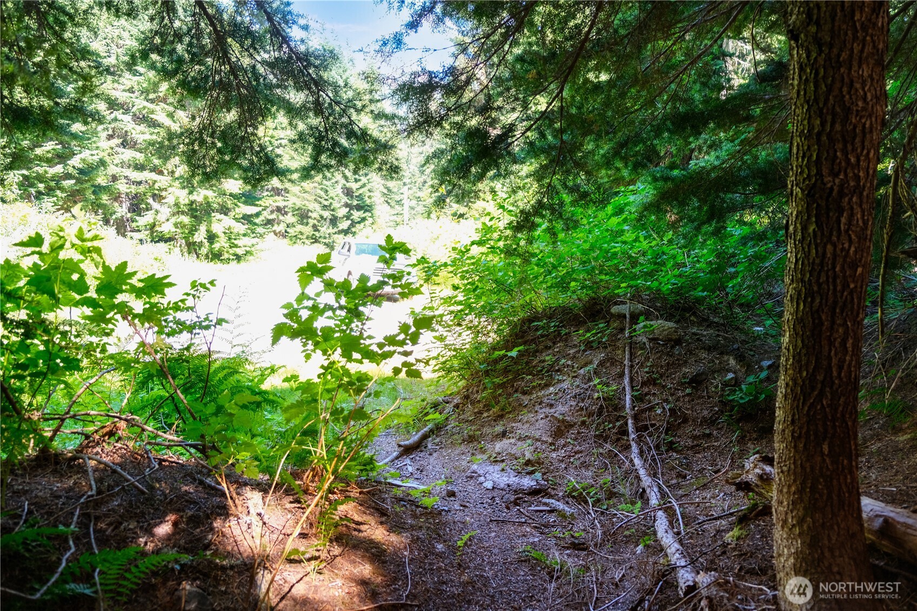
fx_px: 688
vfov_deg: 47.9
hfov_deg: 67.4
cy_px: 306
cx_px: 458
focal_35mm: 27
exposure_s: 1/70
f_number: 2.8
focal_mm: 18
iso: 320
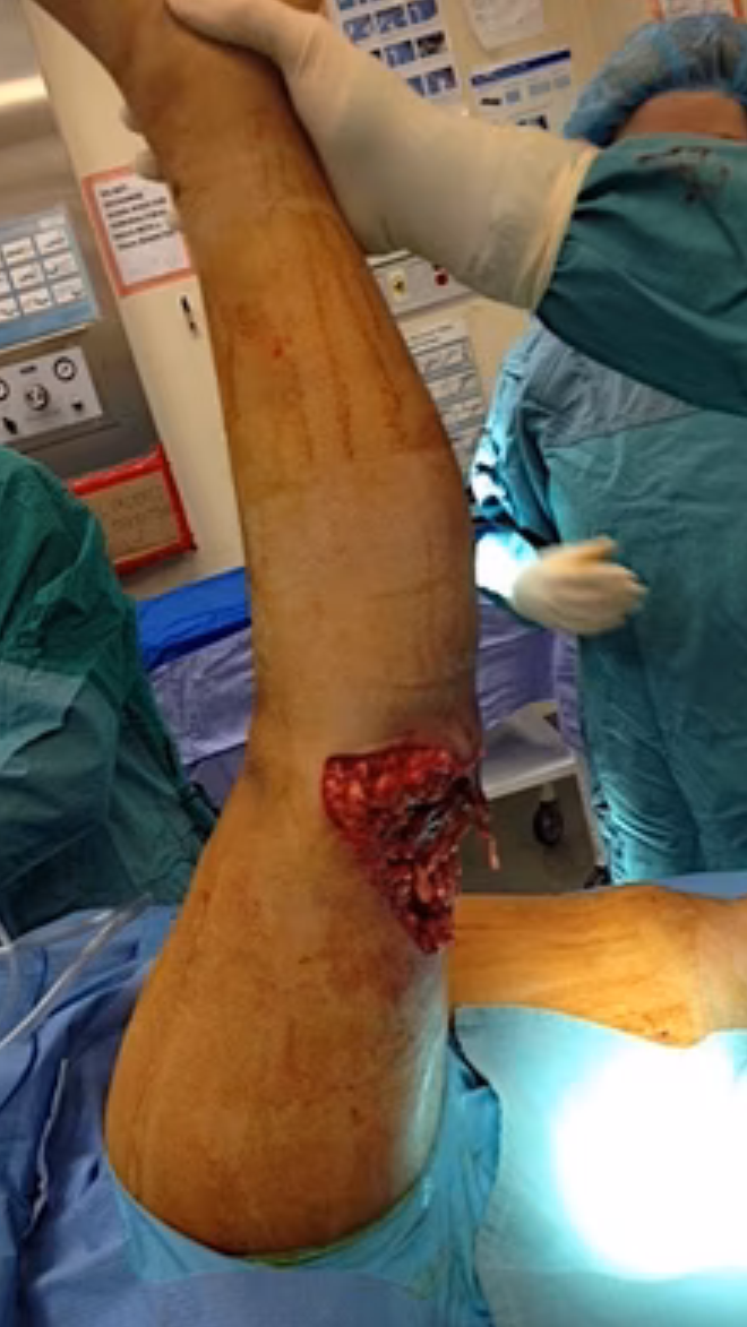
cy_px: 675
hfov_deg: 30.4
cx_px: 319
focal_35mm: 39
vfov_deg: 51.6
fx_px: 1373
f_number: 2.4
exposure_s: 1/60
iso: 64
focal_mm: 4.28
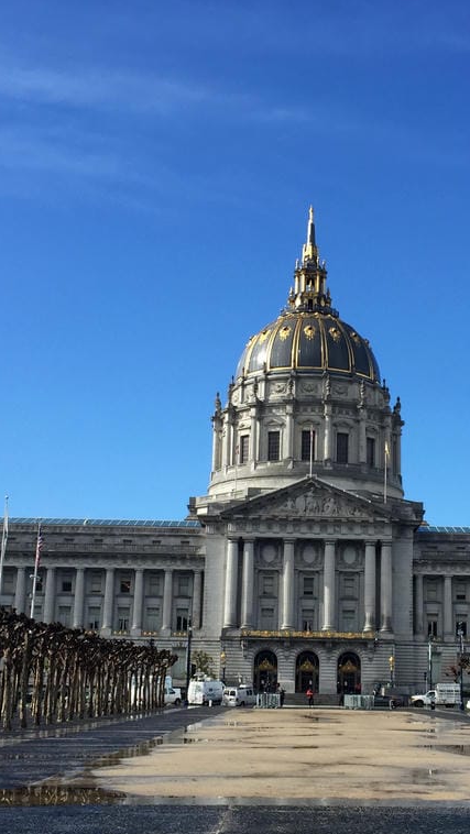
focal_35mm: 50
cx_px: 304
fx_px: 1107
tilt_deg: +11.0
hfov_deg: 23.9
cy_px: 474
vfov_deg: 41.2
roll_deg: -1.7
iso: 32
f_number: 2.2
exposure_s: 1/1099
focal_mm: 4.15
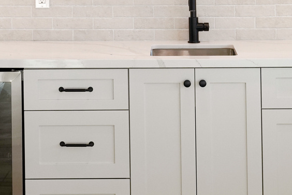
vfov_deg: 10.7
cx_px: 166
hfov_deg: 16.1
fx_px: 1030
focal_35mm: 127
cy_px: -13
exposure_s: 1/400
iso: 1000
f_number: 5.6
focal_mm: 35
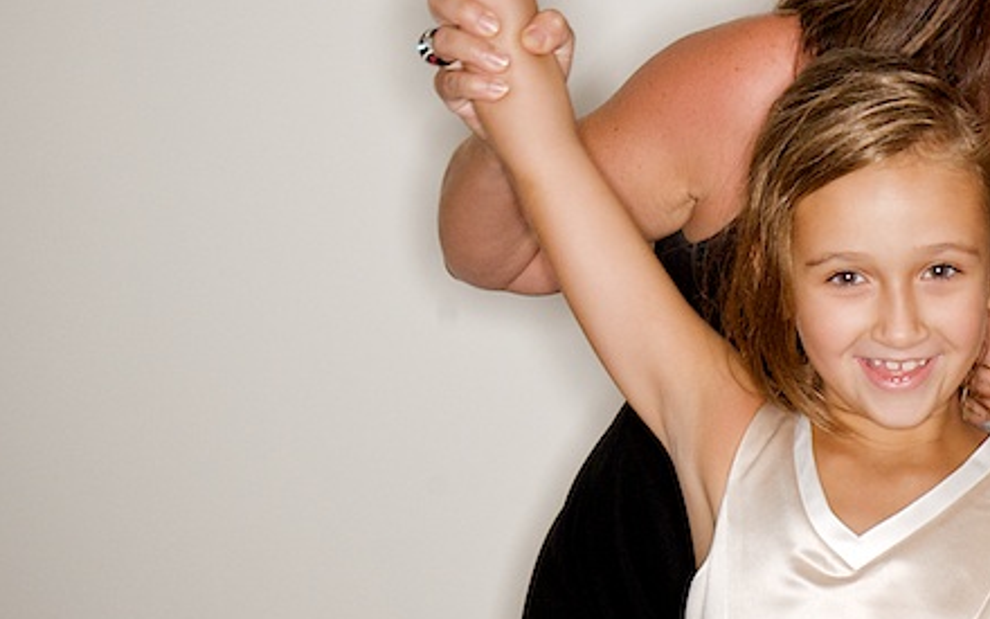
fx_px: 3373
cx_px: 826
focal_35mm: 125
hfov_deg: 16.5
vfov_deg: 10.4
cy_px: 92
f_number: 16
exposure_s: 1/250
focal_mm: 40
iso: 200
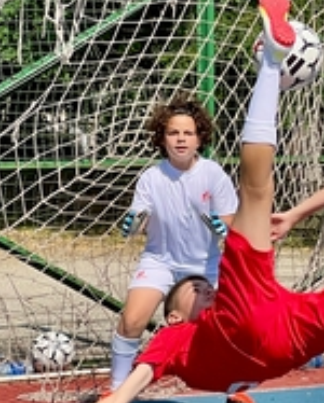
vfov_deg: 7.6
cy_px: 151
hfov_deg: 6.0
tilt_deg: +1.6
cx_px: 588
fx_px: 3028
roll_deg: +0.7
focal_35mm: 253
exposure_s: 1/533
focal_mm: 9
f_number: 2.8
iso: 32
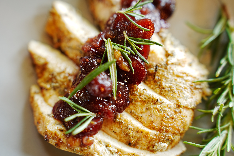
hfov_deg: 40.3
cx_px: 117
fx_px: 318
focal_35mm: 49
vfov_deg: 27.5
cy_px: 78
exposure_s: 1/5
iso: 64
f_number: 2.8
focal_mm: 49
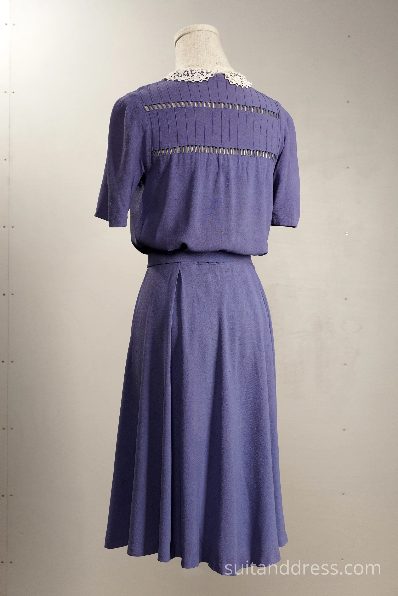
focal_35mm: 48
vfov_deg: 41.1
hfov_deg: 28.1
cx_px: 199
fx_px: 796
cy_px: 298
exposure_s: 1/80
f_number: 5.6
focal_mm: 32
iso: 400
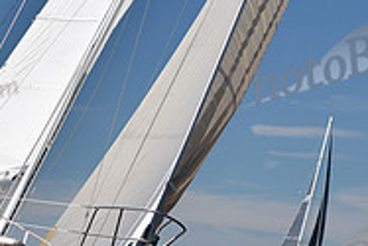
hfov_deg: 9.5
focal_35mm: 217
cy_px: 190
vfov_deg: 6.3
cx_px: 122
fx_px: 2220
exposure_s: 1/1000
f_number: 4.5
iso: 200
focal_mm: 70
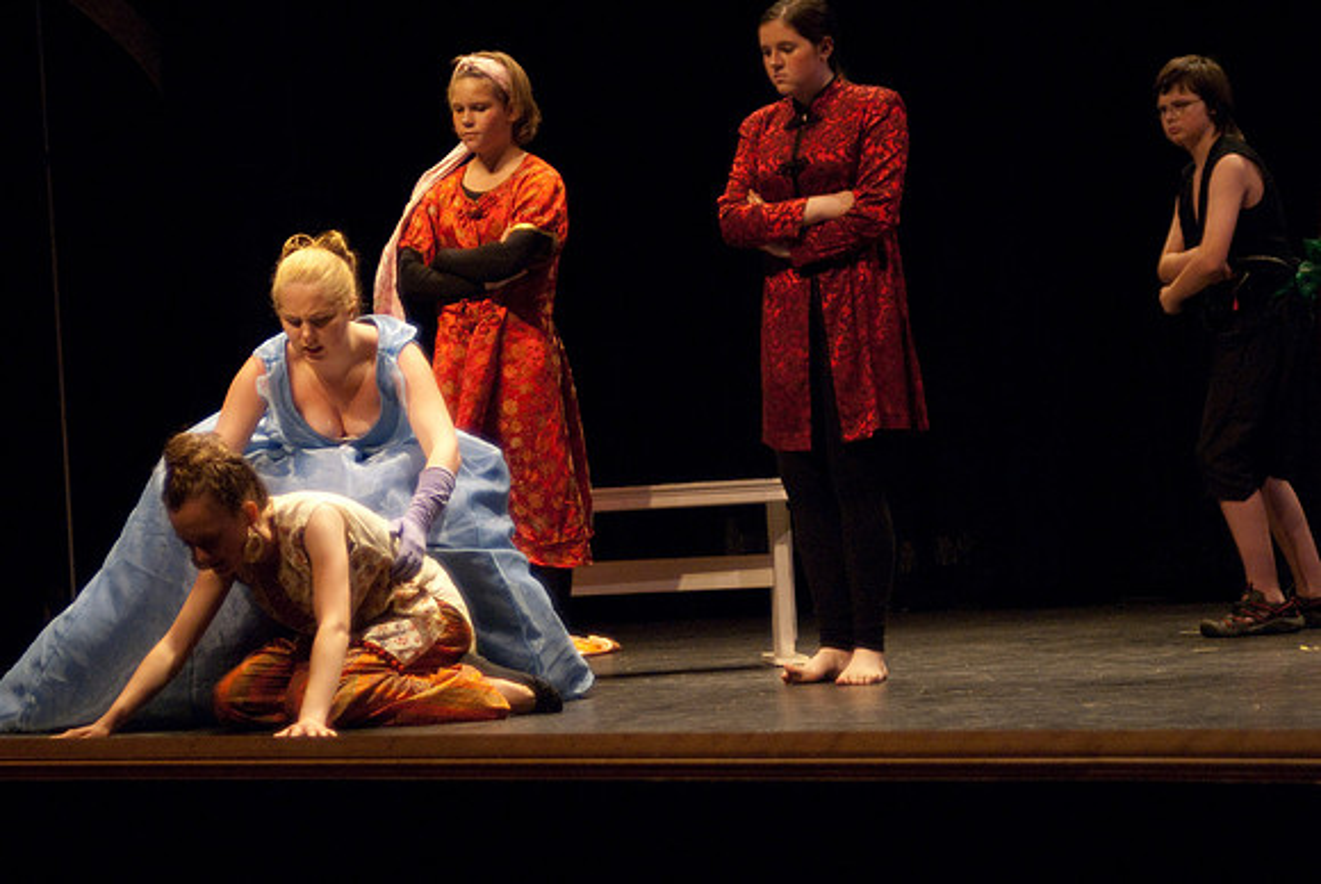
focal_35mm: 93
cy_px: 442
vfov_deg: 14.7
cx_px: 660
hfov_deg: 21.9
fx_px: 3416
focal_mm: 62
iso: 1250
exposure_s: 1/200
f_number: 2.8
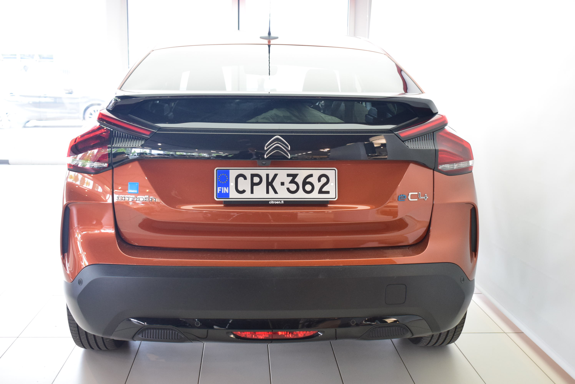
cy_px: 192
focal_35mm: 40
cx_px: 288
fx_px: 647
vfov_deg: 33.1
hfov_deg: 47.9
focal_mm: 27
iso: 1600
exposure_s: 1/100
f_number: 4
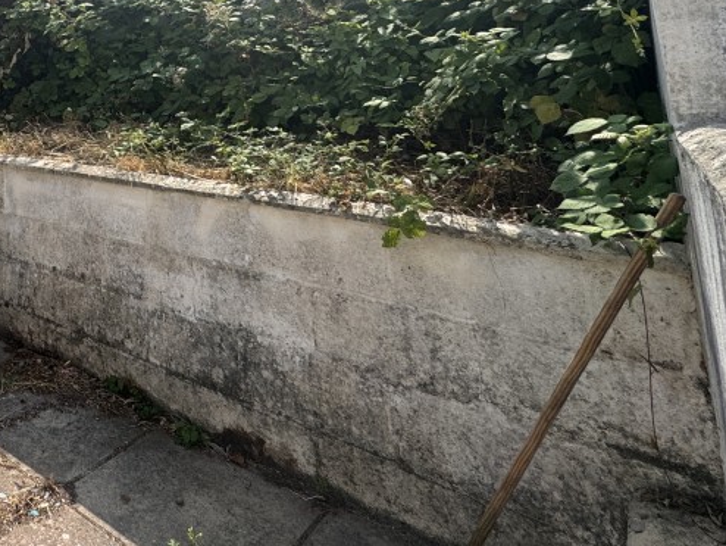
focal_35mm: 29
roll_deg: -1.3
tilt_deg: +8.3
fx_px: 609
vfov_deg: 42.1
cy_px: 6
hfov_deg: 50.8
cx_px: 15
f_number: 2.2
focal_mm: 2.22
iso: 50
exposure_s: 1/1832
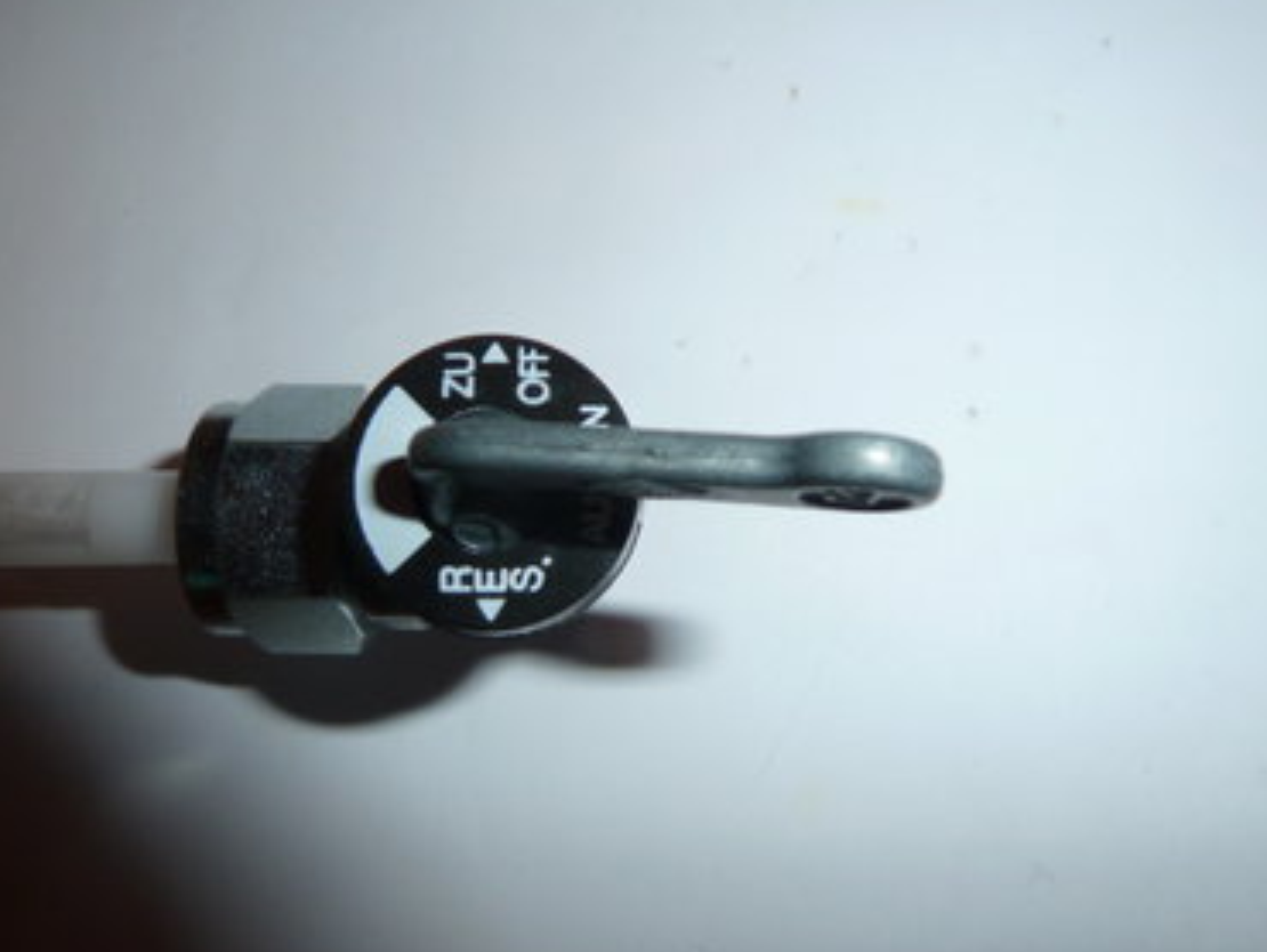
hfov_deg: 65.3
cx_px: 644
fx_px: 989
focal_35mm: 27
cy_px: 493
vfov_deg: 51.4
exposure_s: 1/30
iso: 80
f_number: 3.3
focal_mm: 4.1
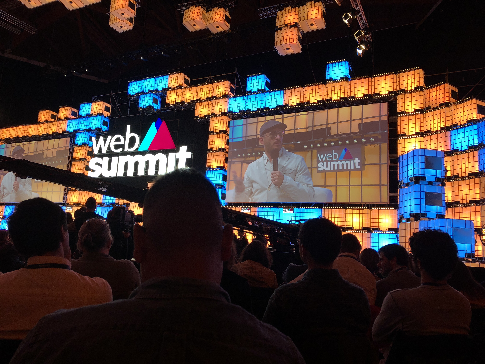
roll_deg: -3.7
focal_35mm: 28
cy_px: 182
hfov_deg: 63.4
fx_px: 392
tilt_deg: +10.6
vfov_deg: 49.7
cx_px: 242
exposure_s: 1/30
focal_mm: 3.99
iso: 32
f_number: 1.8
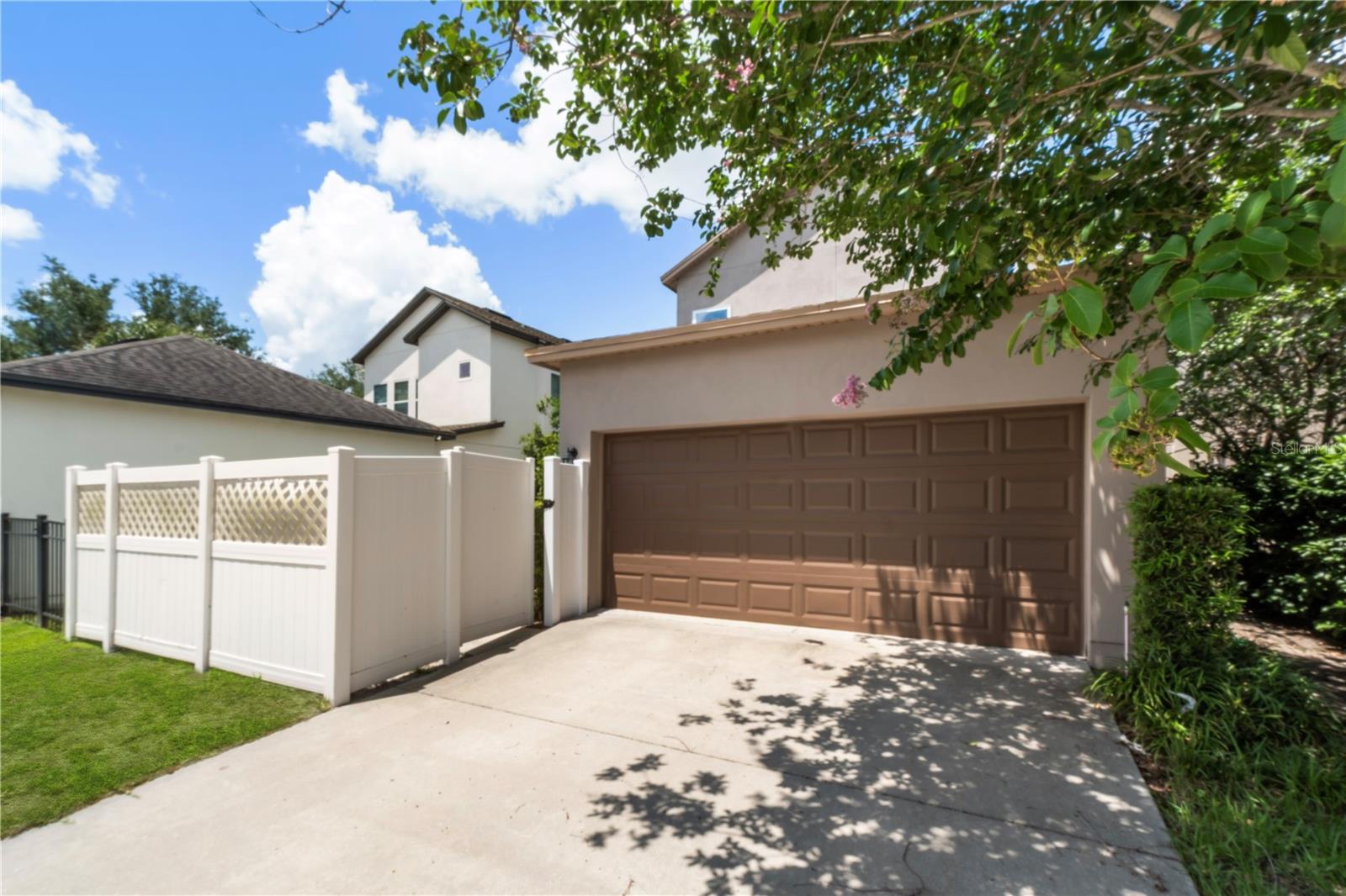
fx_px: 561
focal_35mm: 15
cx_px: 673
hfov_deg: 100.4
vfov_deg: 77.3
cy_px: 448
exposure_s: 1/25
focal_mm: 10
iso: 160
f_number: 18
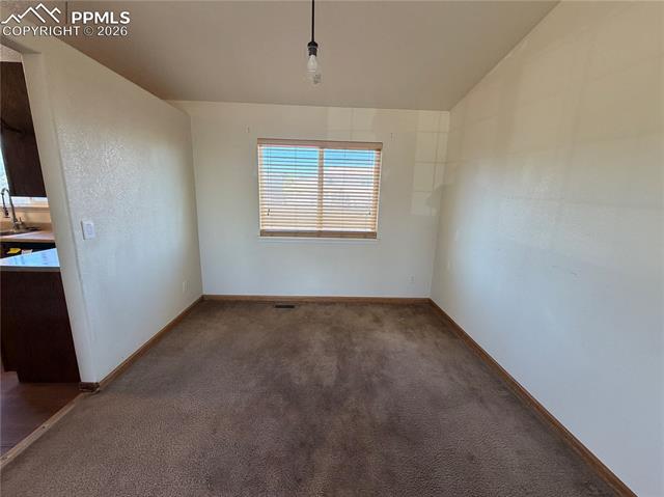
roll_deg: +0.0
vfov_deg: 85.6
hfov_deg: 102.1
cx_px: 332
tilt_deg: -11.0
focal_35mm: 14
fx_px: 268
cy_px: 248
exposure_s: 1/121
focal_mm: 2.22
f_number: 2.2
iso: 250
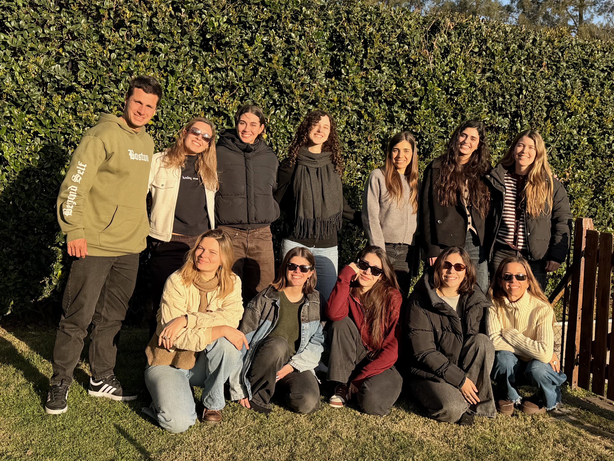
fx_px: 426
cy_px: 230
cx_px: 307
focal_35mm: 24
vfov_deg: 56.8
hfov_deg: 71.6
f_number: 1.78
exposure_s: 1/1522
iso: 80
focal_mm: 6.76
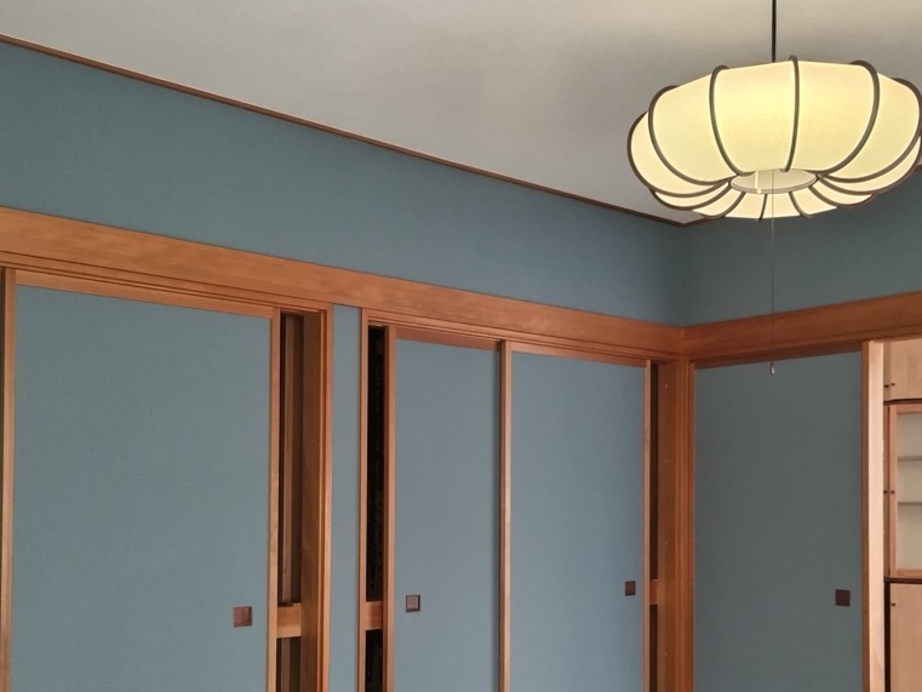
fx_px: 1092
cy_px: 481
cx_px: 529
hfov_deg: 45.6
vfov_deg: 34.7
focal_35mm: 41
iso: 315
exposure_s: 1/50
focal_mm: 4.8
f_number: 1.79
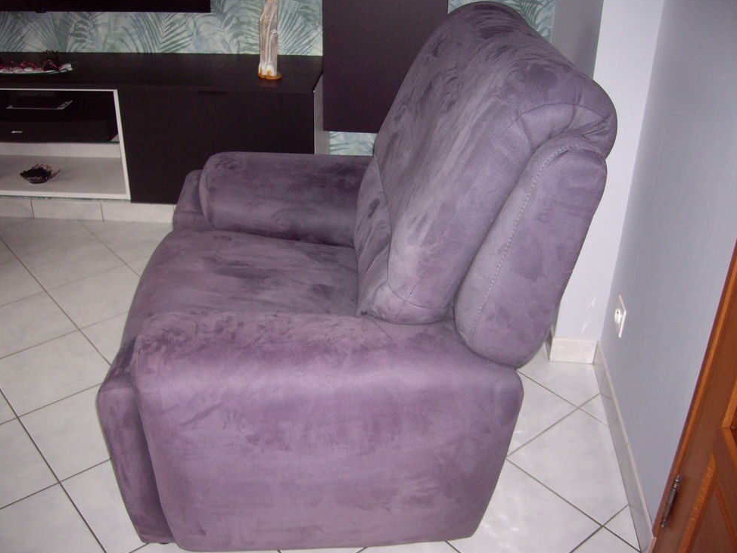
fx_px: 831
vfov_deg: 36.8
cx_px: 365
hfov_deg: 47.9
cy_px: 272
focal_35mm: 39
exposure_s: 1/40
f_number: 2.7
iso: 200
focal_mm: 6.2
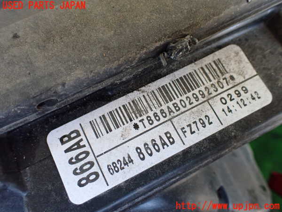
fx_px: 244
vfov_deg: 46.8
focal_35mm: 30
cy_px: 106
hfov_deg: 60.0
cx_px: 141
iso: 640
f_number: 2.3
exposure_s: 1/125
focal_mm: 5.4
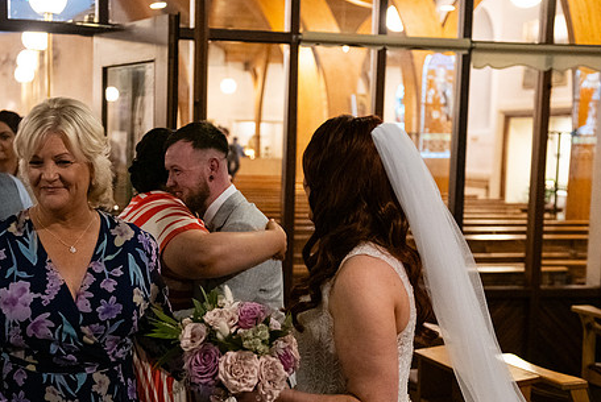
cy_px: 246
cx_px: 233
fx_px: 1019
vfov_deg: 22.3
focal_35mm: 61
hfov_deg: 32.7
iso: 2500
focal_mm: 48
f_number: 3.5
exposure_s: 1/160
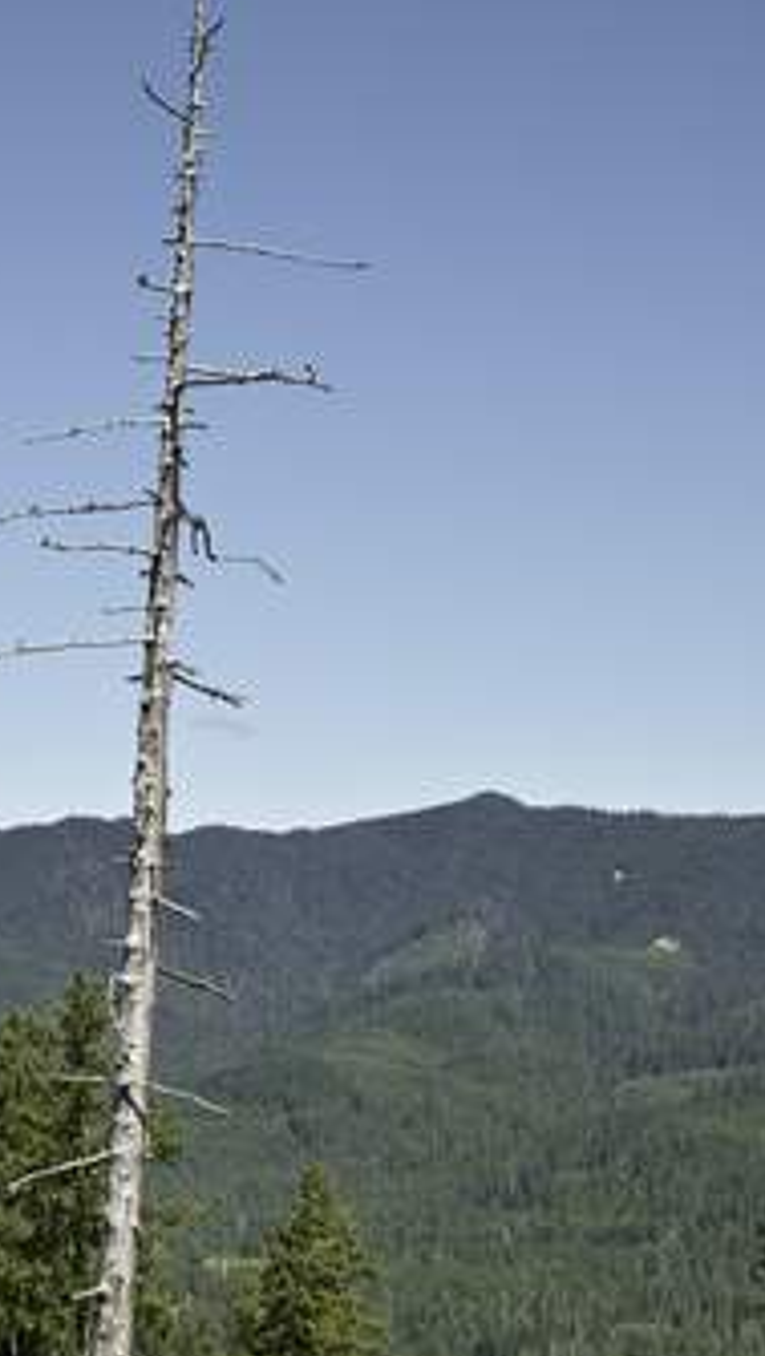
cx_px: -259
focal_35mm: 70
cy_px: 816
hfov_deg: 16.3
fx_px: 2519
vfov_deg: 30.1
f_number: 8
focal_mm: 16.6
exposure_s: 1/125
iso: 100
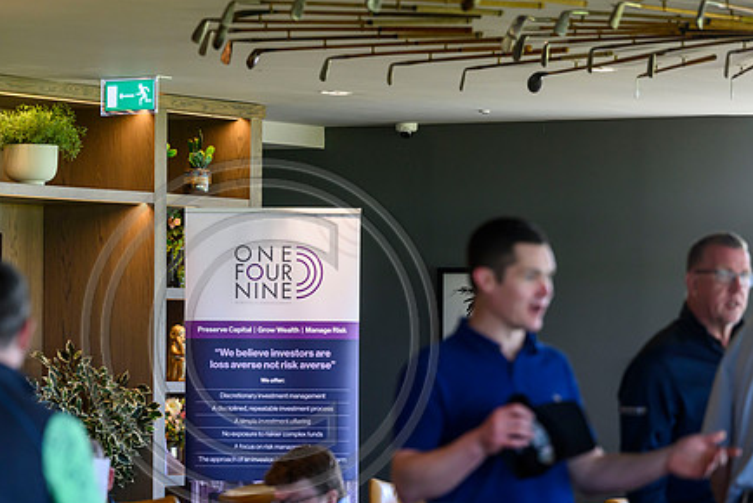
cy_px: 334
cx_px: 260
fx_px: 3495
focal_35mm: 167
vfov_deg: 8.2
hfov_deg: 12.3
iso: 2000
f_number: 3.5
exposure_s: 1/500
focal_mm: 125
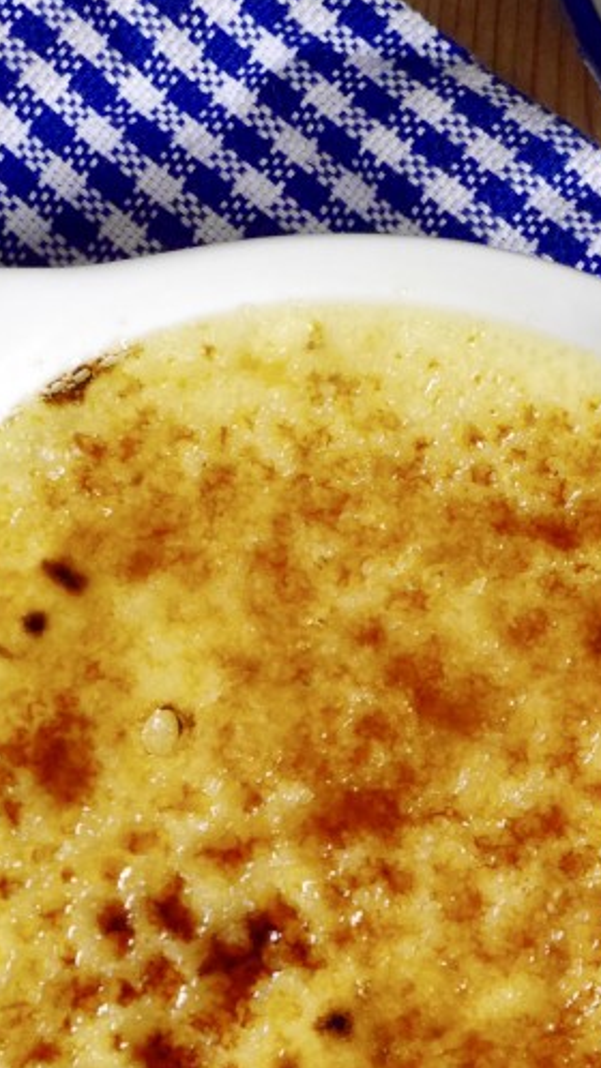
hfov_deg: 11.7
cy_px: 631
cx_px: 424
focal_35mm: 103
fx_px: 2919
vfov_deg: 20.7
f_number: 5.6
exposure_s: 1/50
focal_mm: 23
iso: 3200
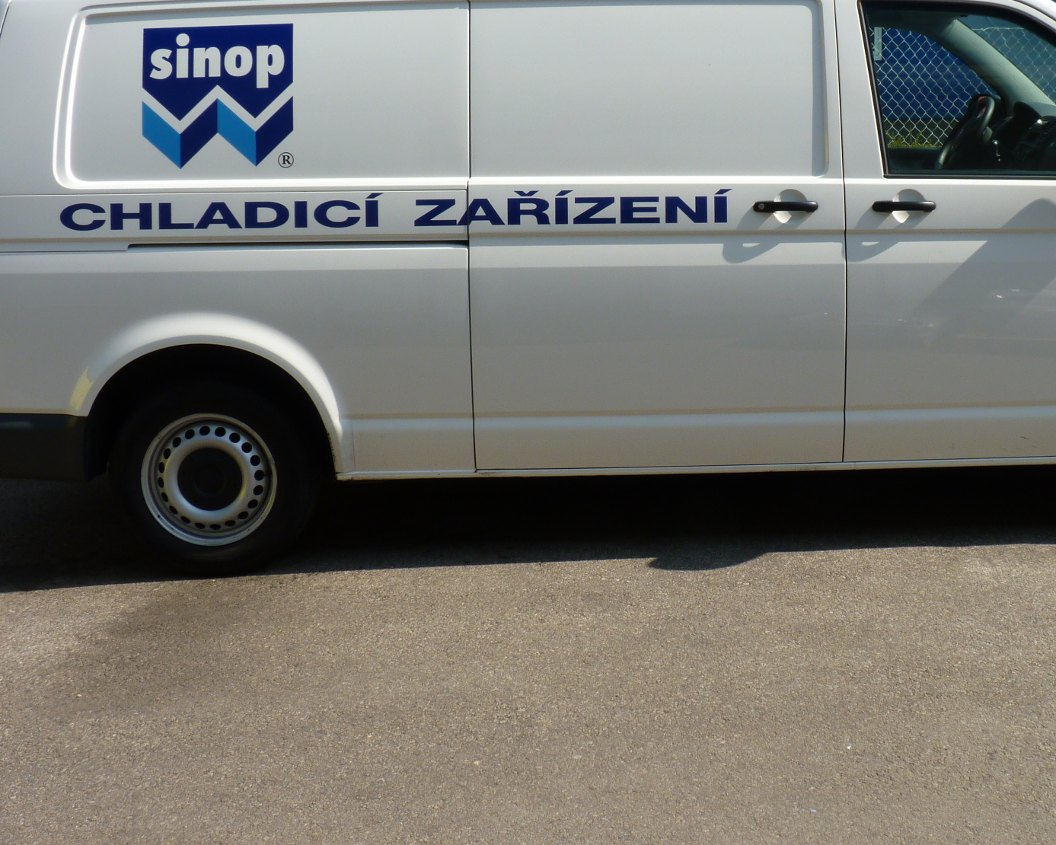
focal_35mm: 49
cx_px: 699
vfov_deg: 30.6
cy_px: 270
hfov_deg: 37.7
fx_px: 1532
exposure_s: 1/250
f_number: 5.6
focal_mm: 6
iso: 80
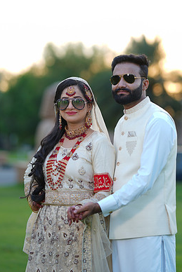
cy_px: 82
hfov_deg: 10.8
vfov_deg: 16.1
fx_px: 962
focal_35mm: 127
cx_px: 93
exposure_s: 1/400
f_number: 1.4
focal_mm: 85
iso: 64
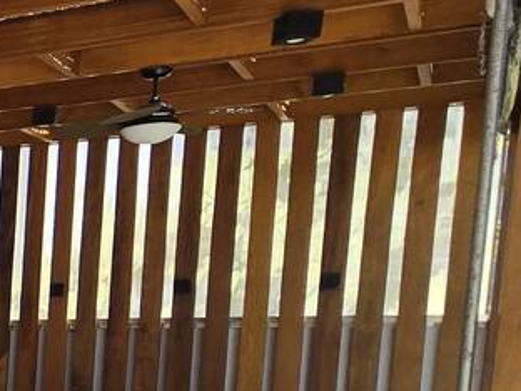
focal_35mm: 60
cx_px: -573
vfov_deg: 22.8
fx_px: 903
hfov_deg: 18.1
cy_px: 444
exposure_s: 1/583
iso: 50
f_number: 2.2
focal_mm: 2.2
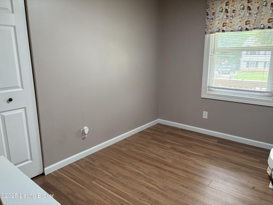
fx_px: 205
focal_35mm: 26
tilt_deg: -12.9
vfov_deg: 53.0
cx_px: 136
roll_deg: +0.2
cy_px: 102
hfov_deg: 67.3
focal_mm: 5.96
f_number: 1.6
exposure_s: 1/60
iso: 160
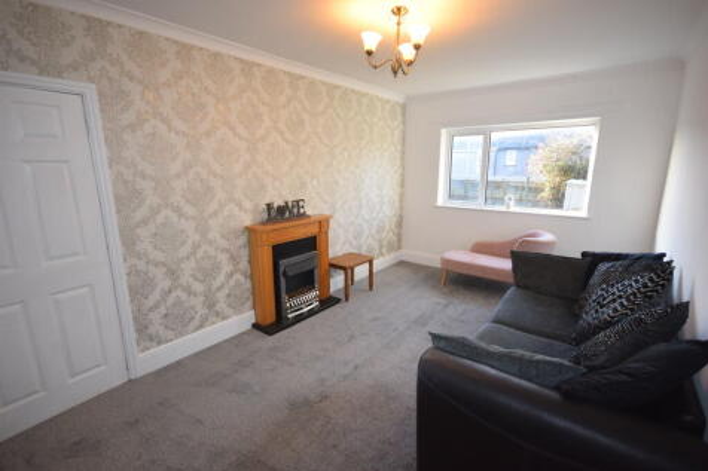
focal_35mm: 16
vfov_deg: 72.0
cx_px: 354
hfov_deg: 95.0
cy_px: 236
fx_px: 324
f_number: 5
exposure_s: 1/100
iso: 800
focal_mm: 11
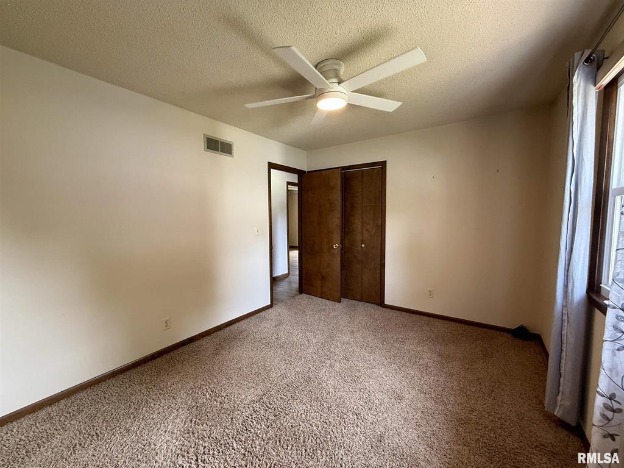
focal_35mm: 14
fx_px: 252
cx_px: 312
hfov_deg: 102.1
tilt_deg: -2.6
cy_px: 234
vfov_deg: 85.7
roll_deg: +0.7
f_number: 2.2
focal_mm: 2.22
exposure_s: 1/60
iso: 200
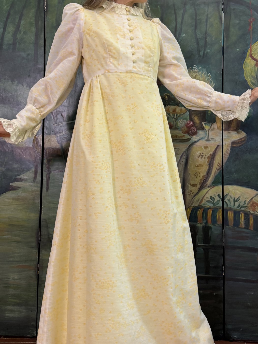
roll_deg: -0.3
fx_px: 239
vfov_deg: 71.6
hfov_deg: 56.8
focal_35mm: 24
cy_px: 172
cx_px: 129
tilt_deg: +2.8
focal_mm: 6.76
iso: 200
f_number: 1.78
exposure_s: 1/81
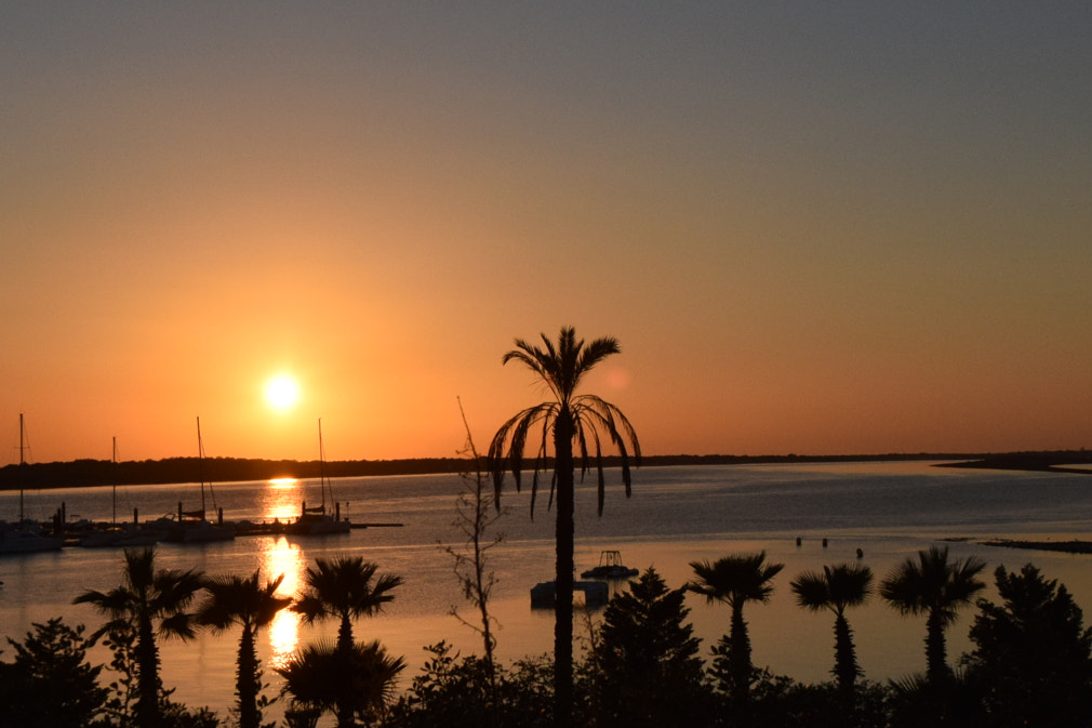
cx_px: 424
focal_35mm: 73
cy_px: 388
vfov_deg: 18.7
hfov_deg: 27.6
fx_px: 2214
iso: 640
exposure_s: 1/2500
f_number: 11
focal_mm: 24
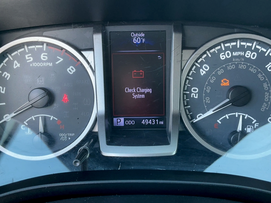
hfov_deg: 60.0
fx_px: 235
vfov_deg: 46.8
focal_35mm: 30
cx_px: 136
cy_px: 102
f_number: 1.8
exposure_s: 1/60
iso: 64
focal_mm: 3
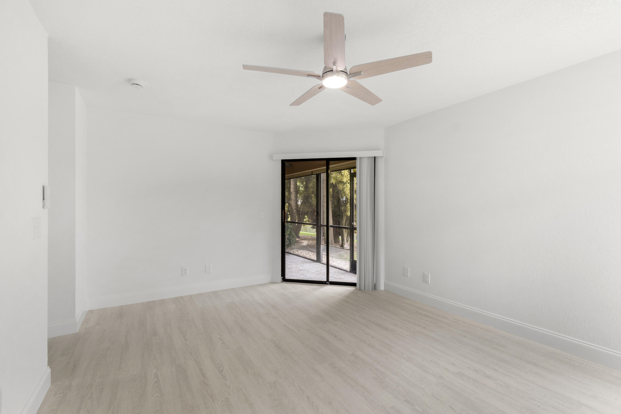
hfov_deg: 100.4
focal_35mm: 15
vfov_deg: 77.3
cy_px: 207
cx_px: 310
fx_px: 259
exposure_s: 1/10
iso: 100
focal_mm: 10
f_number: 8
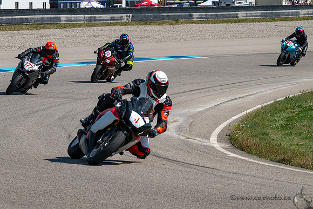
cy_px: 78
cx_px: 117
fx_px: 2183
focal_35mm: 251
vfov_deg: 5.5
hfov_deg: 8.2
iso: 400
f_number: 11
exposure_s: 1/1250
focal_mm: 200
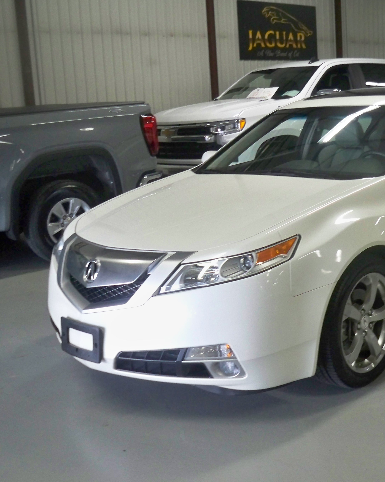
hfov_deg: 32.2
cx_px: 283
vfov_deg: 40.3
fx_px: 655
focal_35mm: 46
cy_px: 241
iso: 320
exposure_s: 1/60
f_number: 3.1
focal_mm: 6.3
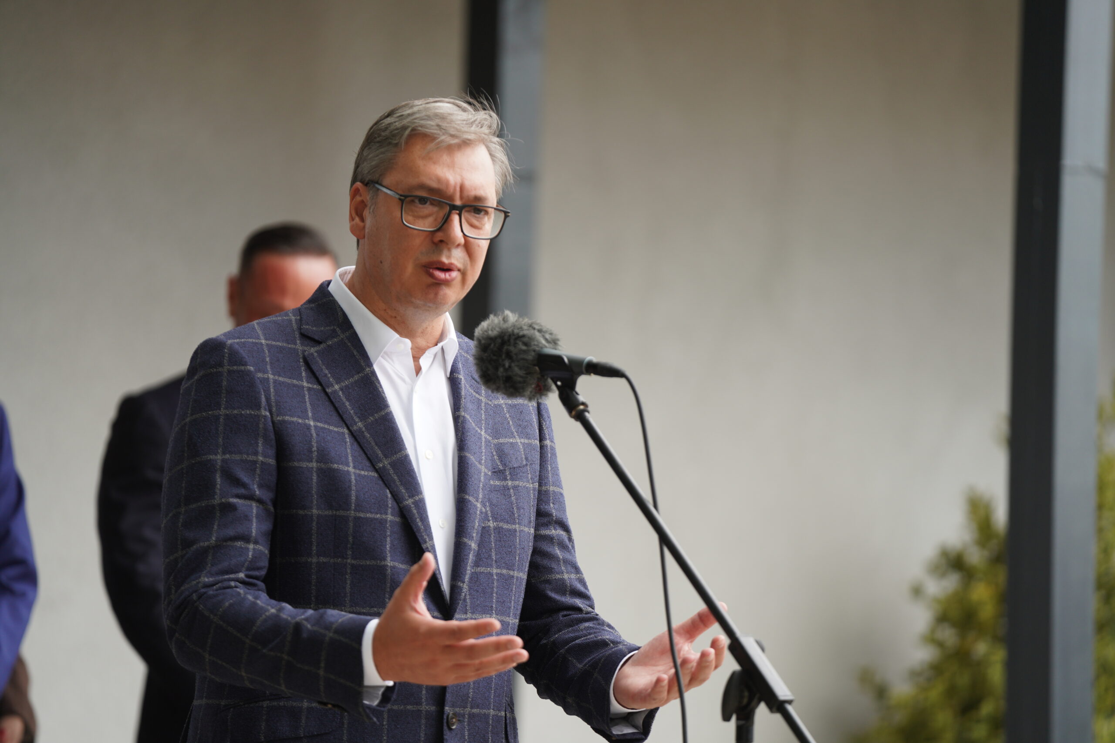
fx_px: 6194
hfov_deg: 10.3
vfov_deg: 6.9
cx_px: 558
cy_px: 372
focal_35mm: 200
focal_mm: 200
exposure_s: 1/640
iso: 200
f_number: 2.8
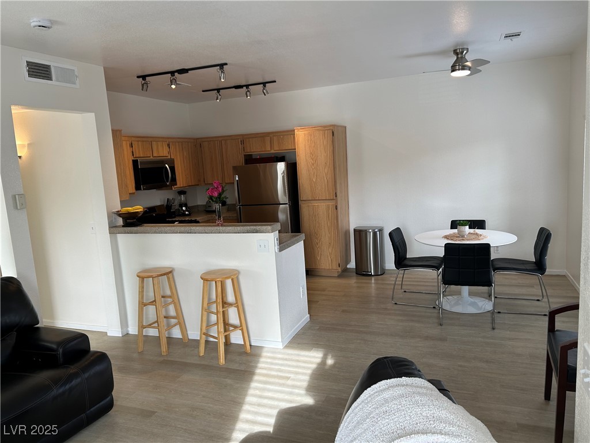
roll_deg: +3.1
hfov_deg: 67.3
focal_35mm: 26
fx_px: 443
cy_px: 222
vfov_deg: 53.1
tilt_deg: -7.1
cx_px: 295
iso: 32
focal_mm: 5.7
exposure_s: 1/130
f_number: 1.5
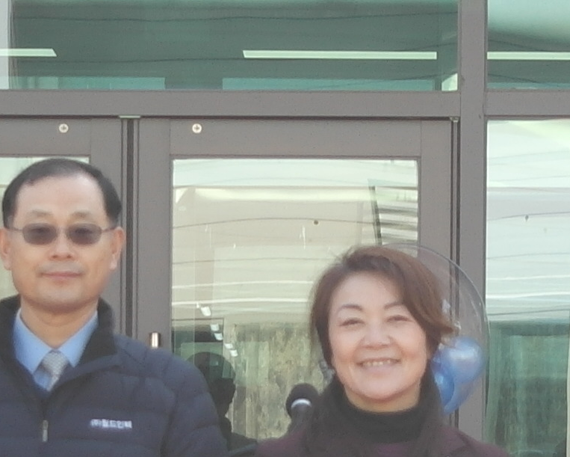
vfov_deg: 5.2
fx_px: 4995
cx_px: 199
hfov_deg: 6.5
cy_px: 496
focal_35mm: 296
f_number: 4.5
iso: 100
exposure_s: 1/125
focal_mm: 29
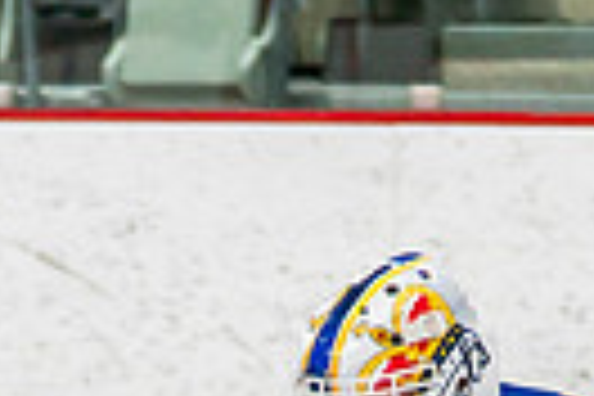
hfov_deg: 2.7
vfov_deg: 1.8
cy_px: 1000
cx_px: 492
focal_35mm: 753
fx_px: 12424
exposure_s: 1/640
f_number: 2.8
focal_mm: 88
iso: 400
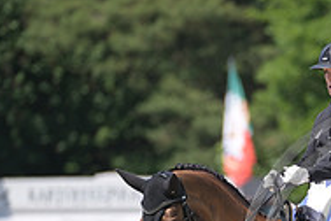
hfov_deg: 2.0
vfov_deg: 1.3
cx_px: 399
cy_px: 250
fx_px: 9598
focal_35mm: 1044
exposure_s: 1/1250
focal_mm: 340
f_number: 5
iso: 320
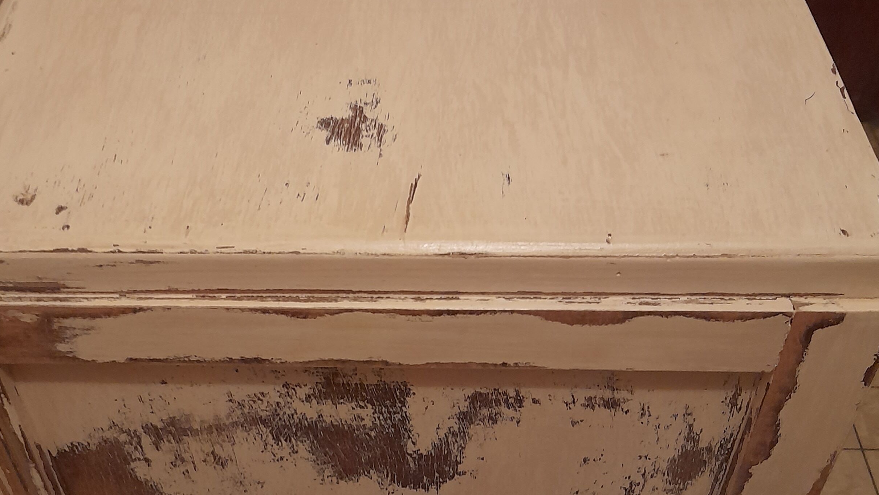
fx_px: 1049
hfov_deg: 45.4
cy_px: 258
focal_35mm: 45
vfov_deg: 26.5
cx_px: 396
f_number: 2
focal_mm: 4.6
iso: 400
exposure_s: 1/25
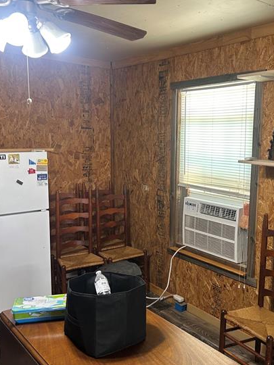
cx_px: 170
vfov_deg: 50.1
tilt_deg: -10.2
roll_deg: -0.6
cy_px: 184
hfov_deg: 38.4
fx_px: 390
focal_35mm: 37
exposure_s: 1/60
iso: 100
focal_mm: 5.7
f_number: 1.5
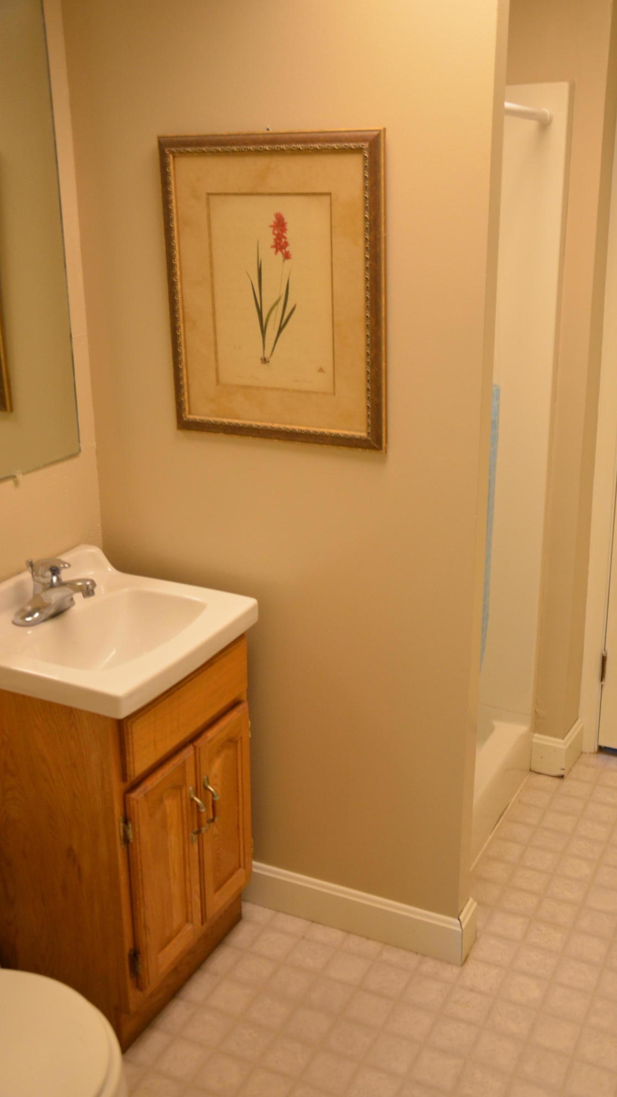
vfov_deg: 52.8
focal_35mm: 38
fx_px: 1105
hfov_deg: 31.2
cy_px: 552
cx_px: 335
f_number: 3.8
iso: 800
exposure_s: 1/60
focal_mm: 24
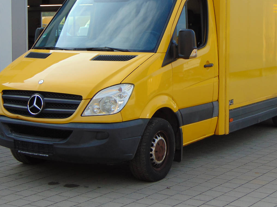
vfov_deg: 18.6
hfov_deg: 24.7
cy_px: 66
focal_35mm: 79
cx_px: 159
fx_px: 632
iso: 80
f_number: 3.5
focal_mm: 9
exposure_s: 1/800
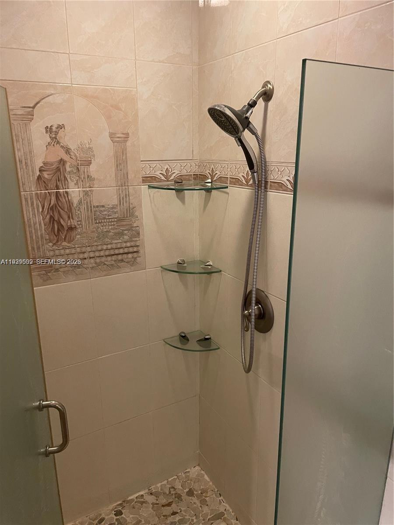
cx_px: 197
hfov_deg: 53.1
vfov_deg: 67.3
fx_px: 395
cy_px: 262
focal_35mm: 26
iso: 400
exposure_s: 1/60
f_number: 1.6
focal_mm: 4.2
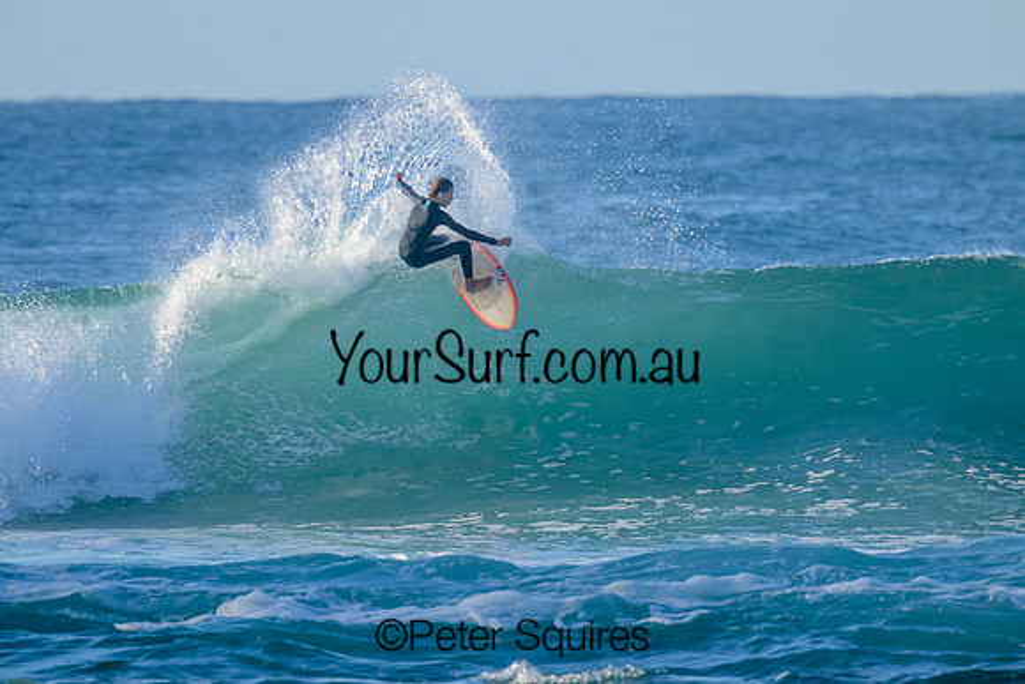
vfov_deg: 1.7
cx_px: 512
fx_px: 22782
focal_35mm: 800
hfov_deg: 2.6
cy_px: 342
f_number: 11
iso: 2500
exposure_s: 1/2000
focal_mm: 800
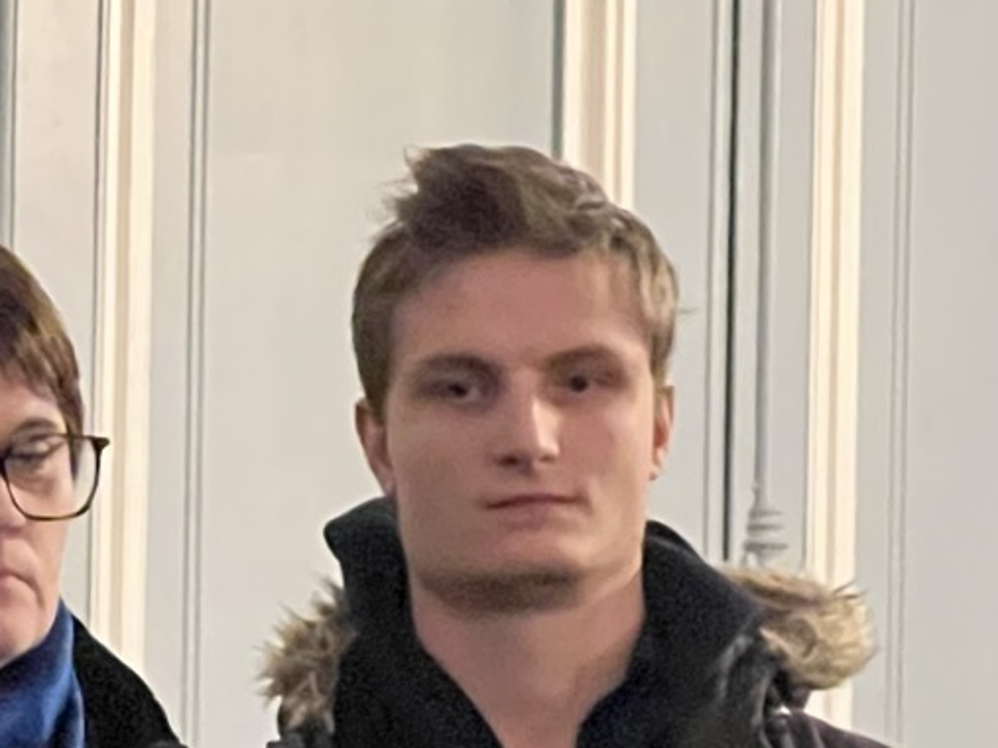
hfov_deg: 6.3
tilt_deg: +2.4
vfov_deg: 4.8
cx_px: -573
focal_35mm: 311
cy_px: 937
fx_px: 8964
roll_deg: -1.1
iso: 1000
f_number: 2.8
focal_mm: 9
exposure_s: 1/40
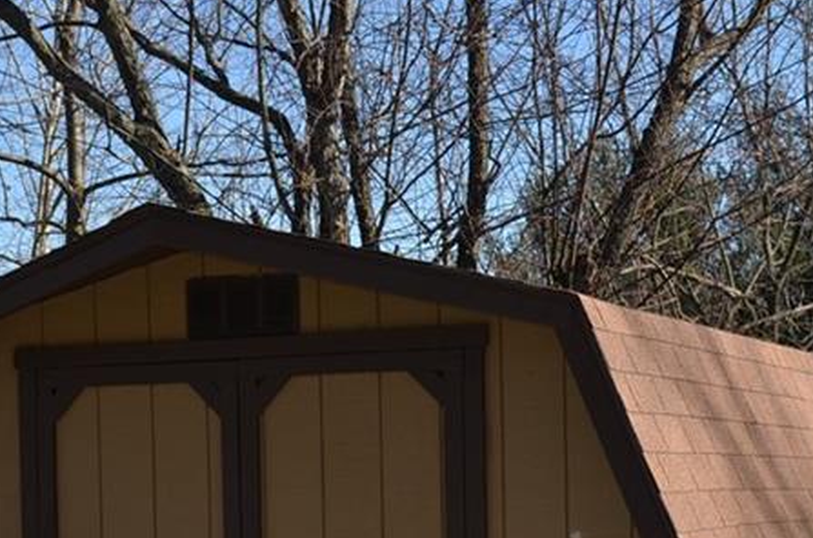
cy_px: 561
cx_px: 335
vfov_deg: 13.0
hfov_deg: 19.8
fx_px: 2321
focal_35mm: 103
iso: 100
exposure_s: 1/250
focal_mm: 30
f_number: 8
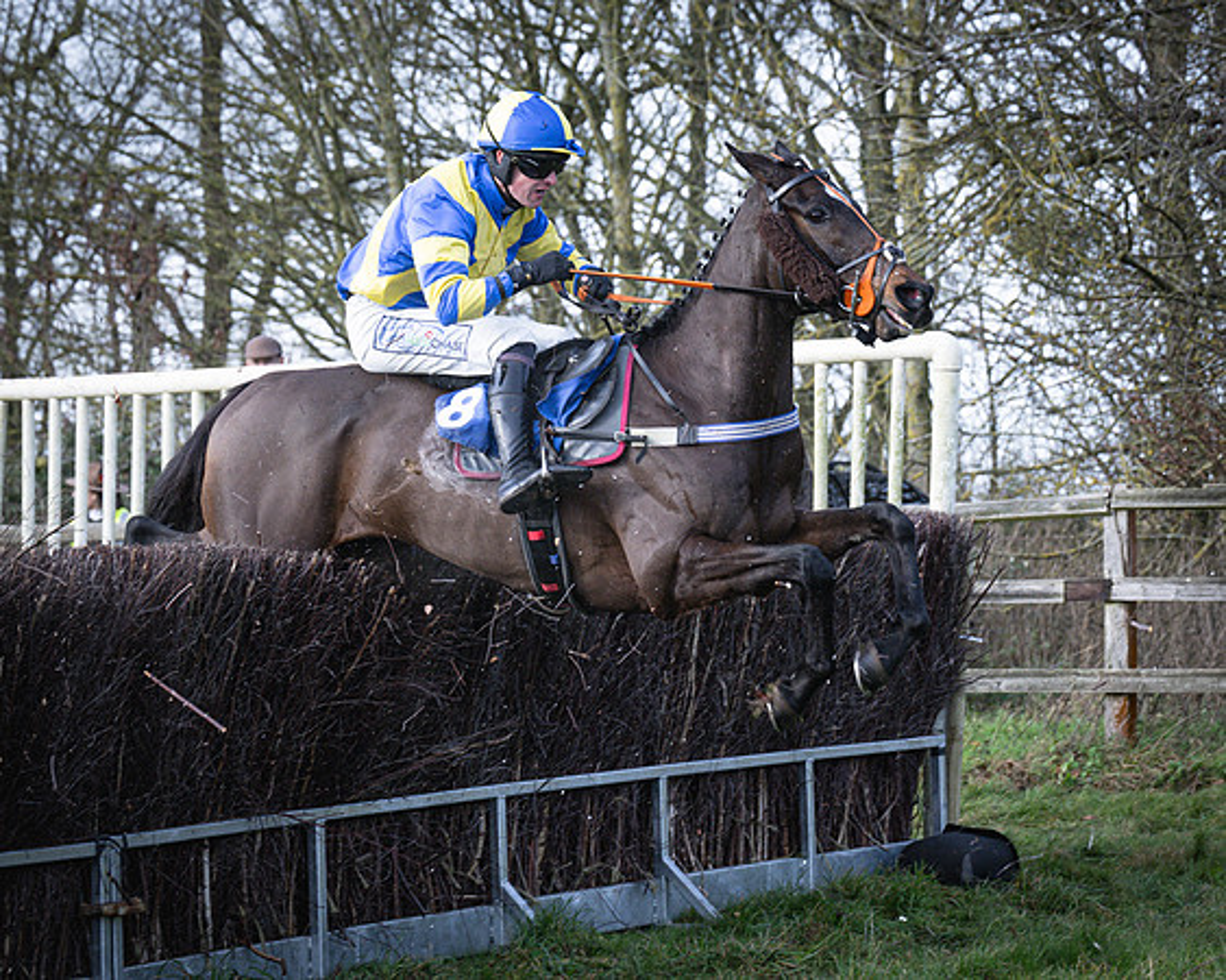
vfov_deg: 11.7
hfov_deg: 14.5
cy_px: 441
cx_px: 885
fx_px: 4802
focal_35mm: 132
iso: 400
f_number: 4
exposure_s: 1/1000
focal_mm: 70
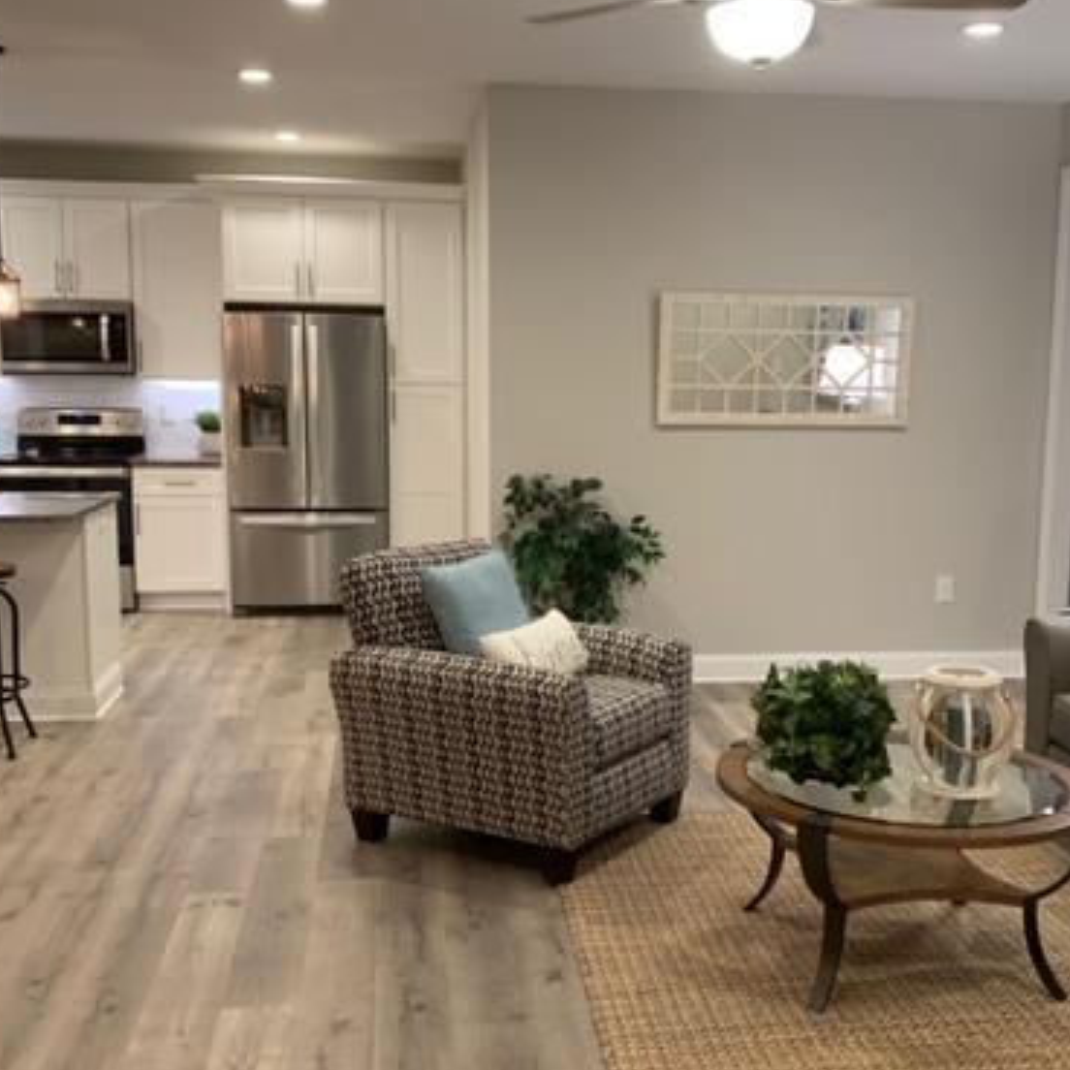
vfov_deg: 41.8
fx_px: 1399
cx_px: 608
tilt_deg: -9.1
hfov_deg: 41.8
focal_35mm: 40
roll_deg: -1.4
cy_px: 582
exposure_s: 1/60
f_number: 1.8
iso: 160
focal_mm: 4.25
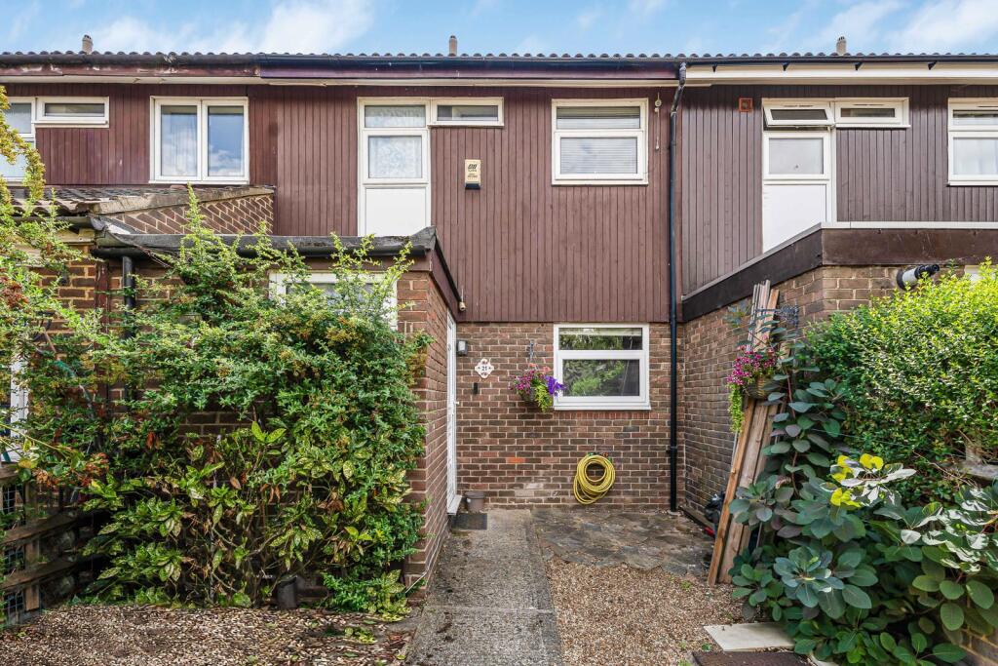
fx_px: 444
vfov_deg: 73.8
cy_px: 333
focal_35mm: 16
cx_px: 499
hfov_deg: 96.7
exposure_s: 1/125
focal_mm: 16
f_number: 8
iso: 100
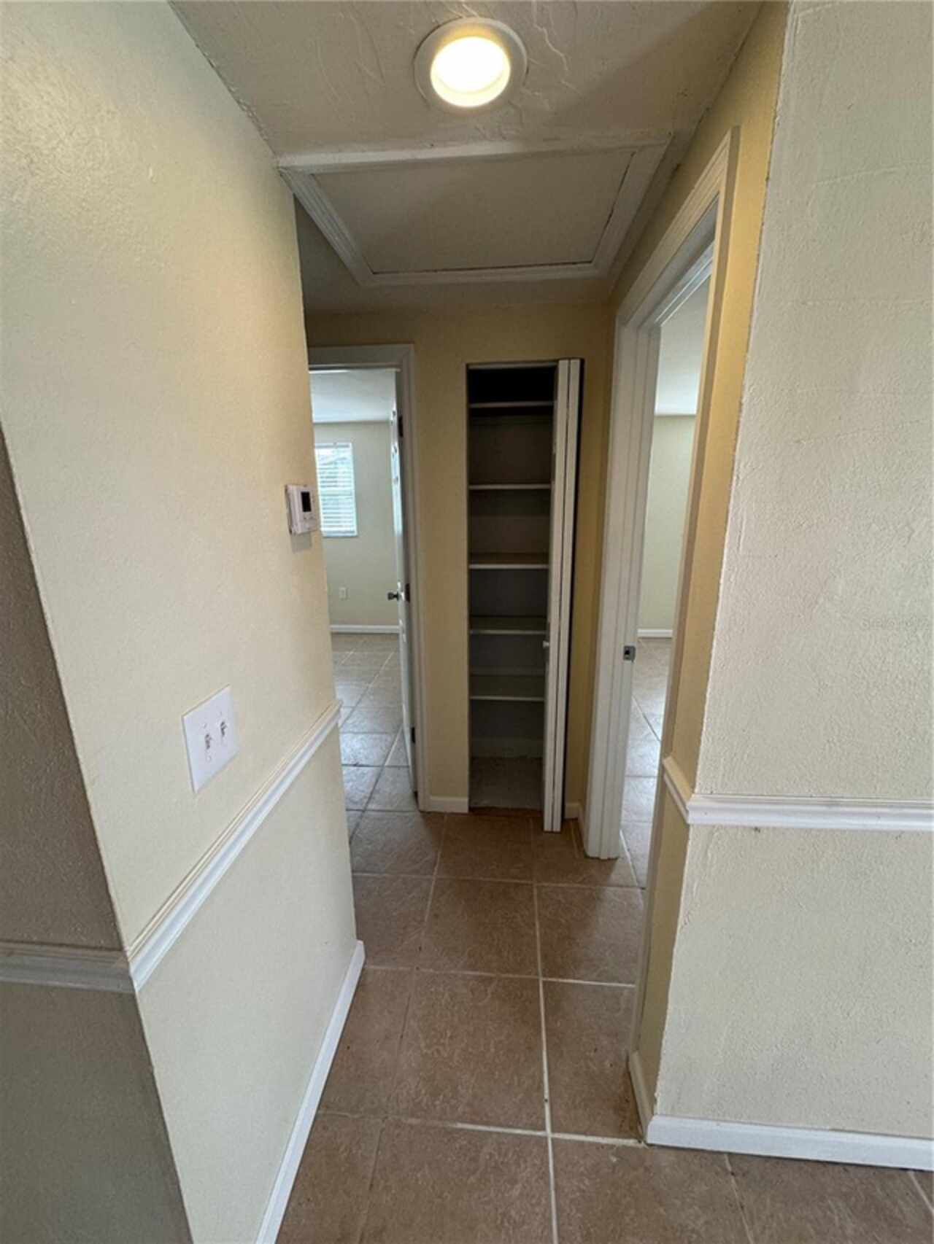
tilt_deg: -14.0
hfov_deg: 85.7
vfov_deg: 102.1
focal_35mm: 14
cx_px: 467
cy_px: 622
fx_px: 504
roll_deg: +1.8
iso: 125
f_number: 2.2
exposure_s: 1/120
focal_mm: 2.22
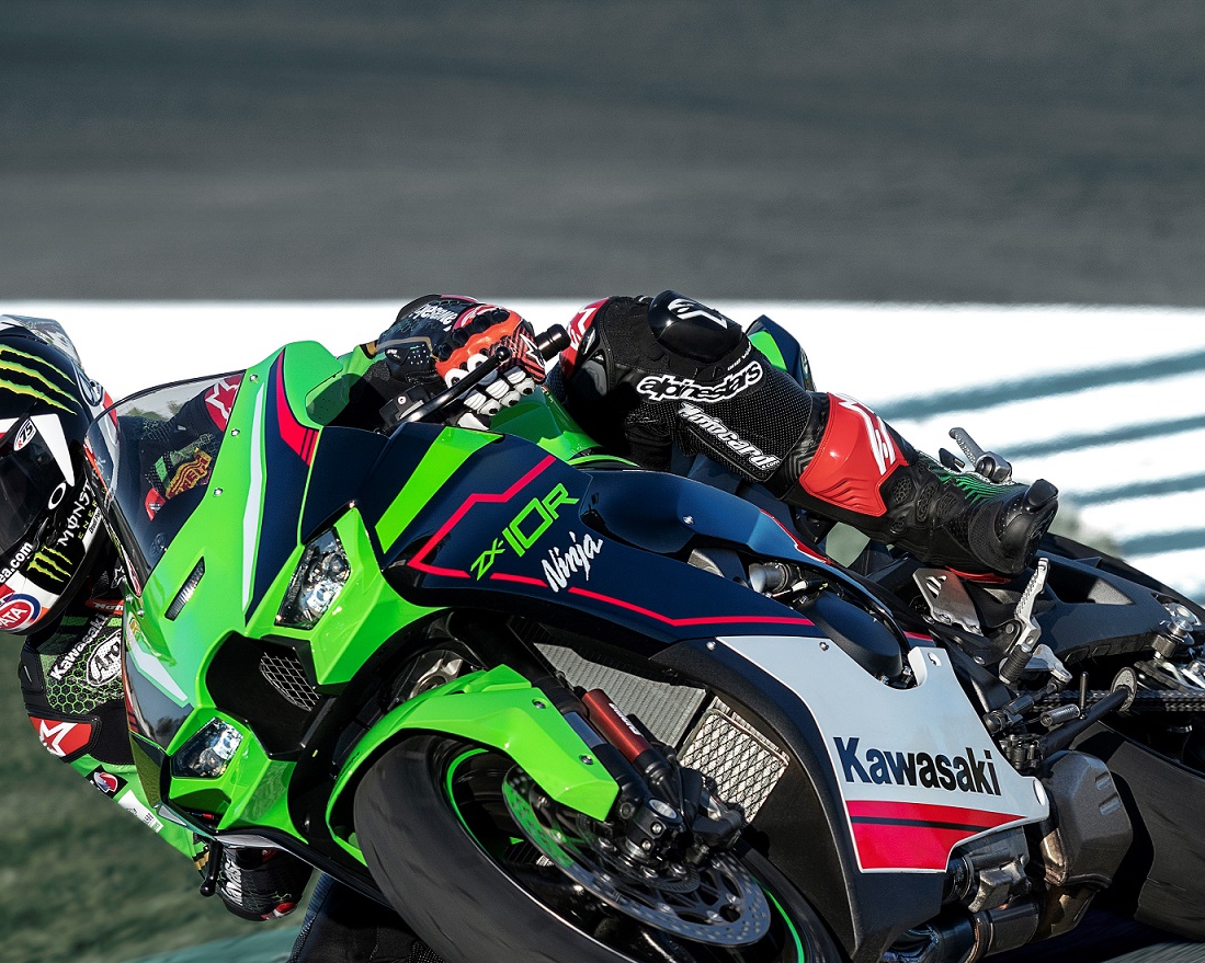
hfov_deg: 3.0
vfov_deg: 2.4
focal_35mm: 651
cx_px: 775
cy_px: 610
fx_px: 23215
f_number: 7.1
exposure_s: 1/1000
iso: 500
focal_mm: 397
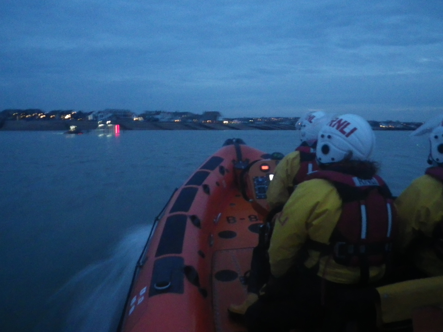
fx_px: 358
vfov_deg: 49.7
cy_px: 166
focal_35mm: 28
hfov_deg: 63.4
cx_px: 222
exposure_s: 1/4
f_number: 3.5
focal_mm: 5
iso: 800
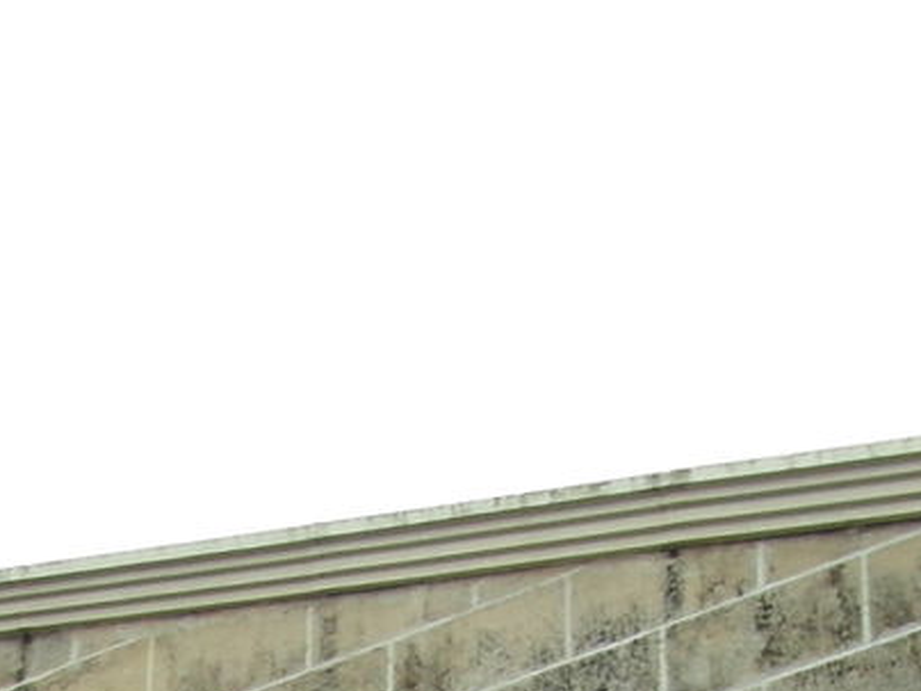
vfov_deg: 11.1
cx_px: 324
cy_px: 1599
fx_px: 3033
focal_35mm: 114
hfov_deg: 17.2
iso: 80
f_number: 2.3
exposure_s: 1/180
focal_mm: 5.2
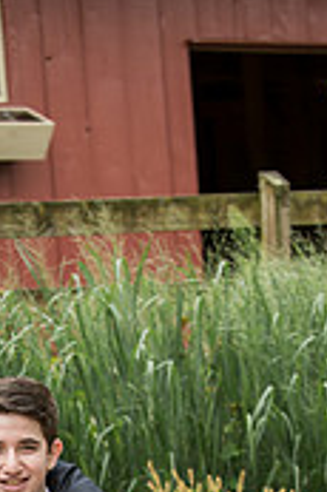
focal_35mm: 182
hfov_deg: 7.5
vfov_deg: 11.0
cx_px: -34
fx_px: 2485
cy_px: 629
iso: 400
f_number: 3.5
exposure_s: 1/500
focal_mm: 70
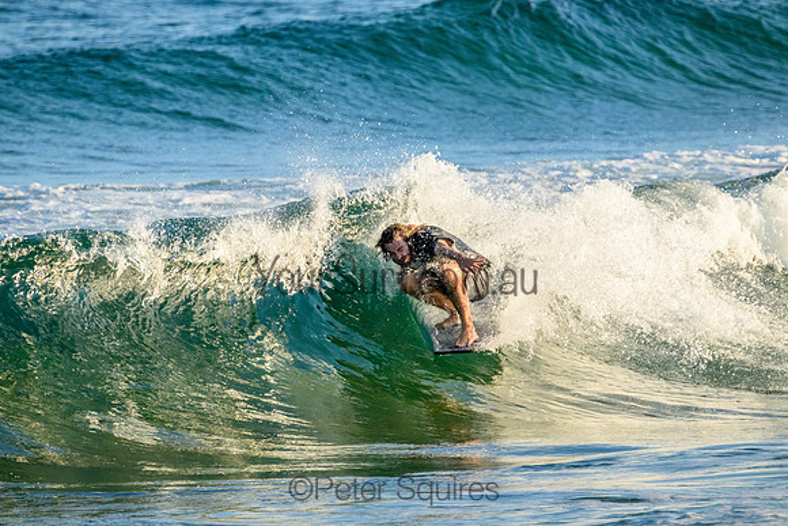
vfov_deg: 1.7
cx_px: 394
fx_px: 17514
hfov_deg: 2.6
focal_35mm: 800
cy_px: 263
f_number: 11
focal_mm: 800
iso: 2200
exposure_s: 1/2000
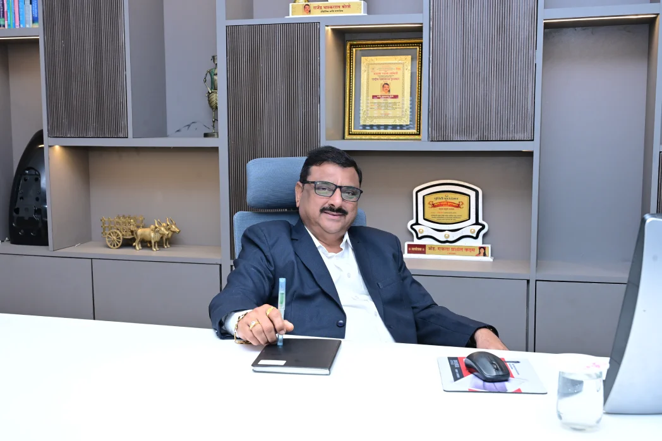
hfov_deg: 45.4
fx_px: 791
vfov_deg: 31.2
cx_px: 331
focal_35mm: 43
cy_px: 220
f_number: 8
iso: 1000
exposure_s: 1/160
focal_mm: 43
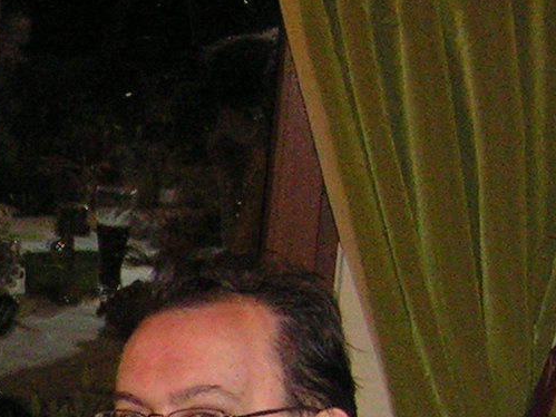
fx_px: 2778
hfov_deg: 10.6
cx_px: -496
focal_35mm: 173
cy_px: 511
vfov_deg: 8.5
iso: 200
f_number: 2.8
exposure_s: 1/40
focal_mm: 6.3
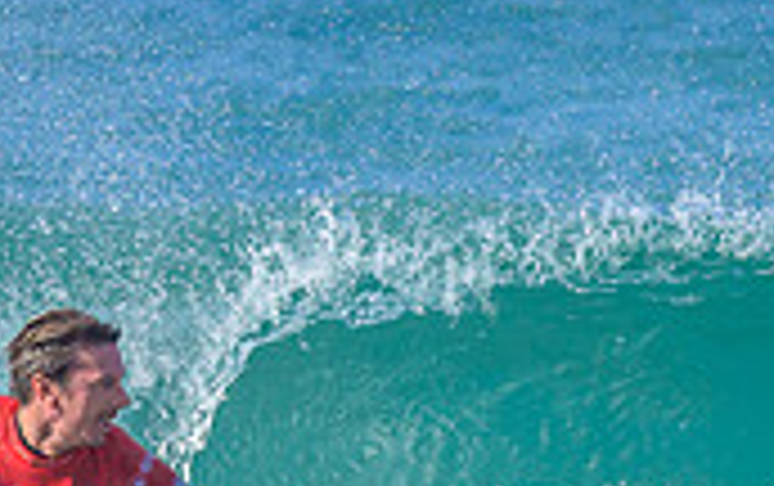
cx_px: 217
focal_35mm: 3767
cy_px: 468
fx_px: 79565
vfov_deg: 0.3
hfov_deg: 0.6
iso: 360
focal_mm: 800
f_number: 6.3
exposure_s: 1/2000
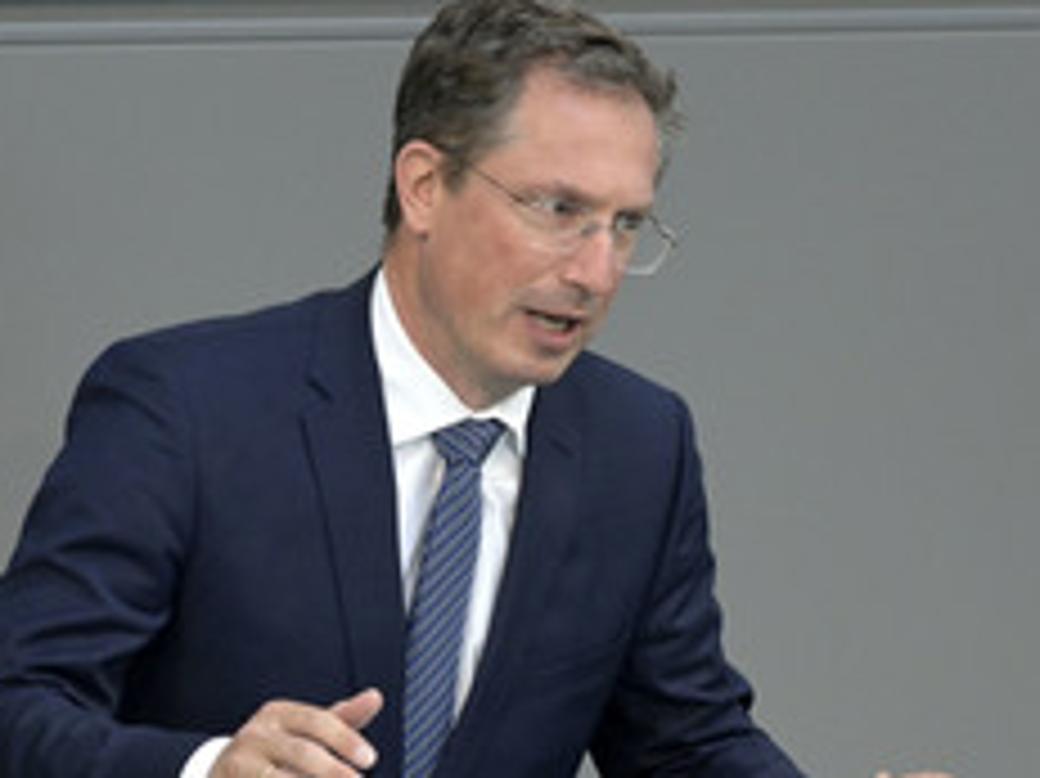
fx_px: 22011
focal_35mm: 733
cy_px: 594
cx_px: 407
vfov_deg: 2.0
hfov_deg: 2.7
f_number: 5.6
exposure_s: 1/500
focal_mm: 390
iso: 8000
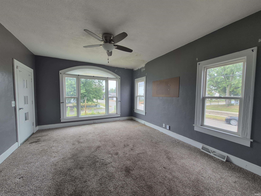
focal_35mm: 13
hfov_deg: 106.2
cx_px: 130
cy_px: 98
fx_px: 98
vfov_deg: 89.9
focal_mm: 1.74
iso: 64
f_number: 2.2
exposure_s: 1/60
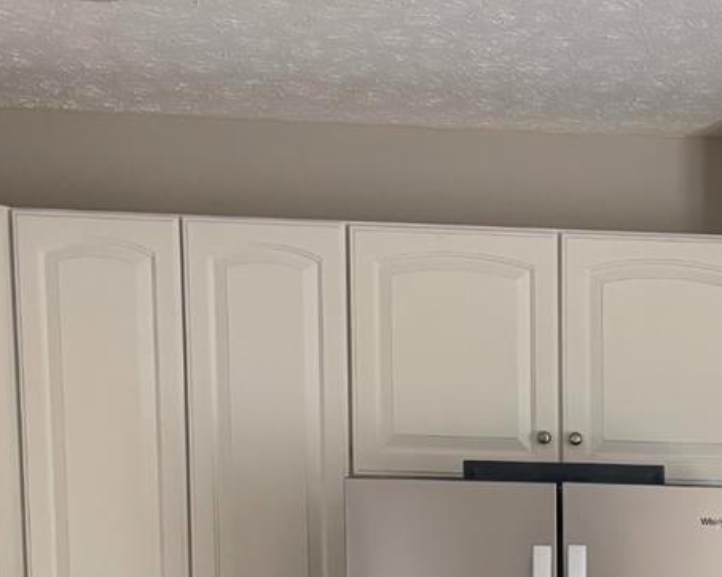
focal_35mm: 84
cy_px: 847
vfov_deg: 16.7
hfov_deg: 21.3
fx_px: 1794
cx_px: 839
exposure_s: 1/88
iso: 125
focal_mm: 5.96
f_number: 1.6
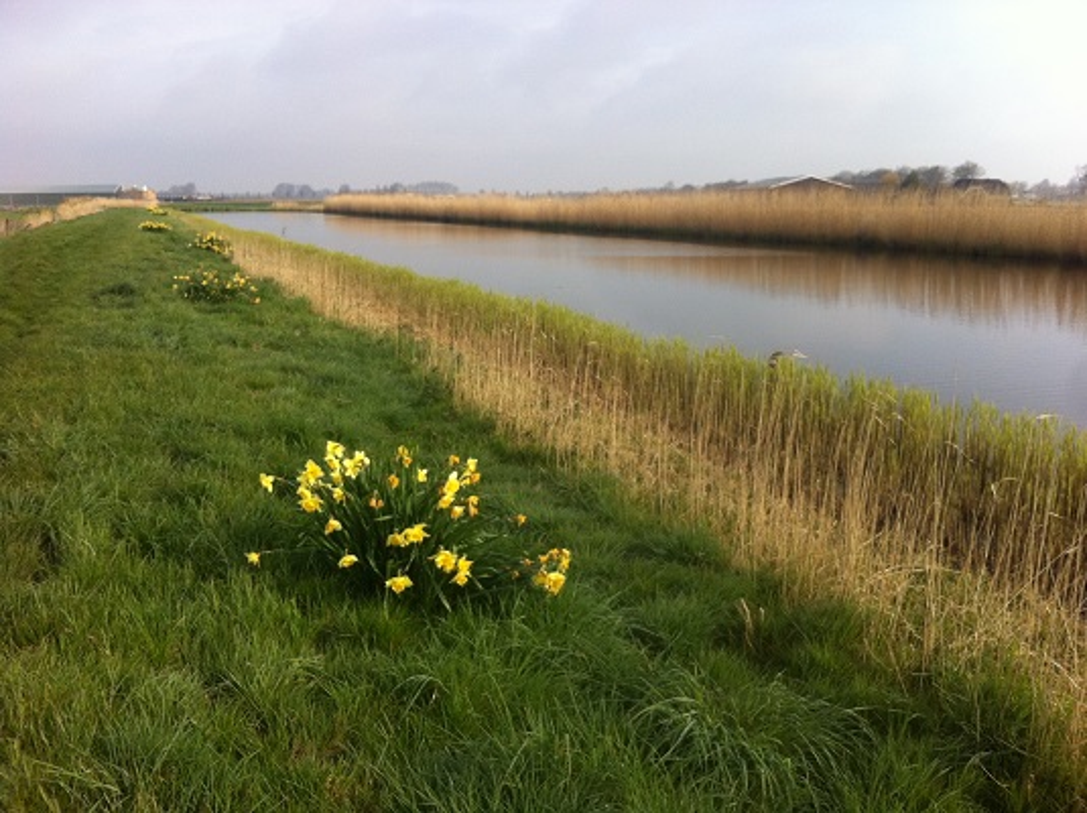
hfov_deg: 52.7
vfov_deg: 40.6
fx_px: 1098
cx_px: 544
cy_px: 406
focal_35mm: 35
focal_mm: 3.85
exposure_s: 1/718
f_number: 2.8
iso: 80
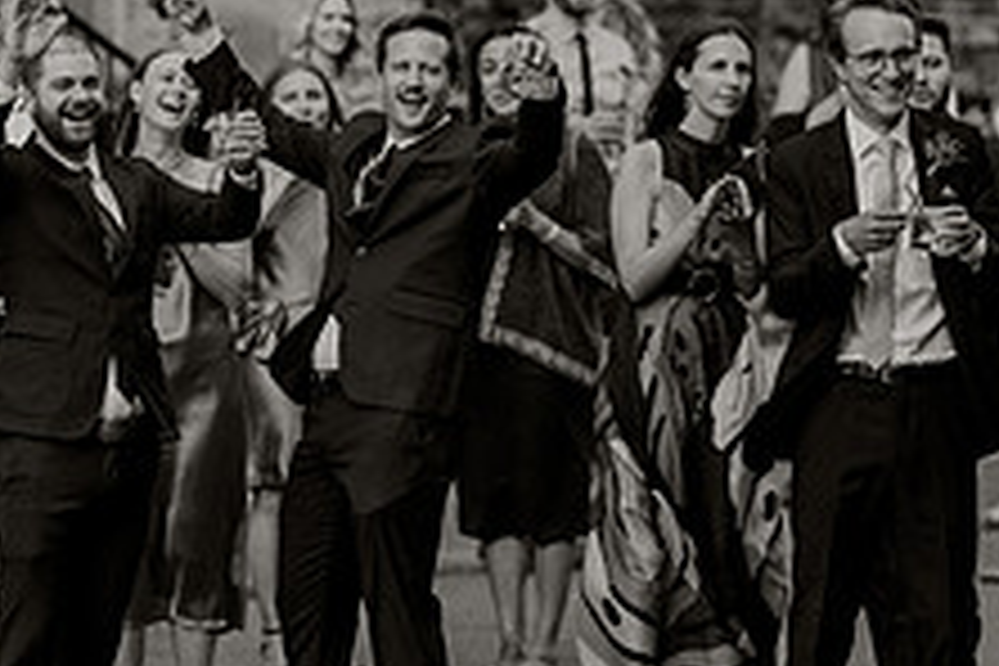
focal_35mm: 274
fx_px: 7603
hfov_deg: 7.5
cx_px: 40
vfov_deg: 5.0
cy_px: 122
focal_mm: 105
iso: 64
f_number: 2
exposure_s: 1/1250
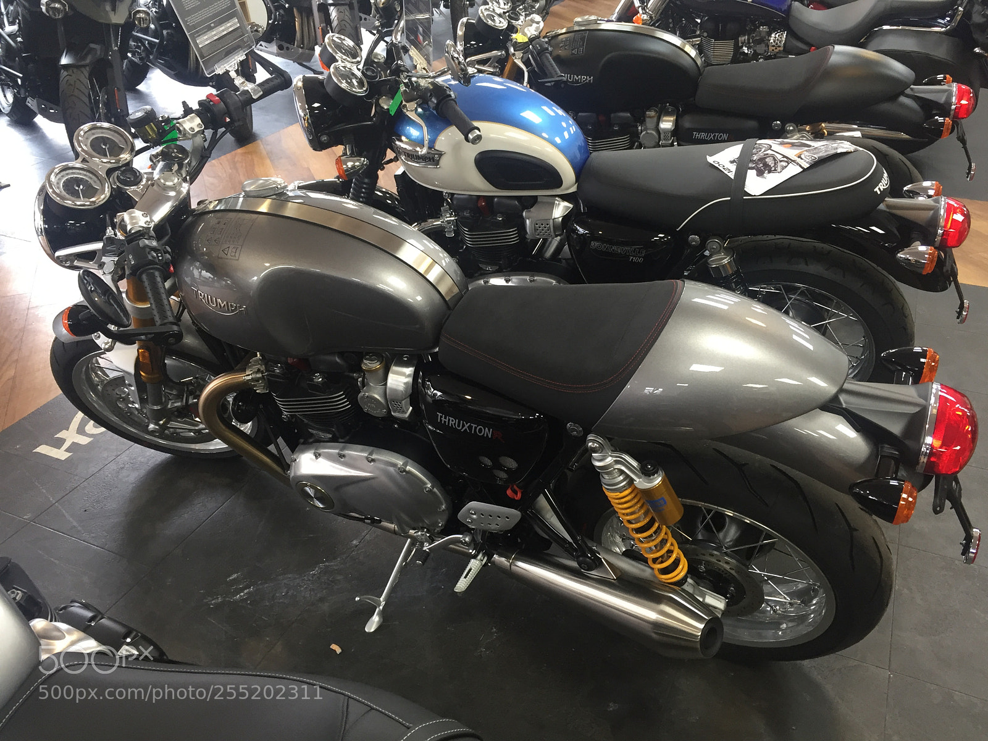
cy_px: 370
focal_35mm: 29
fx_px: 828
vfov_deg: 48.2
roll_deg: +0.7
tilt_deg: -31.7
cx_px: 494
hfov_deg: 61.7
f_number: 2.2
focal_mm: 4.15
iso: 100
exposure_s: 1/33
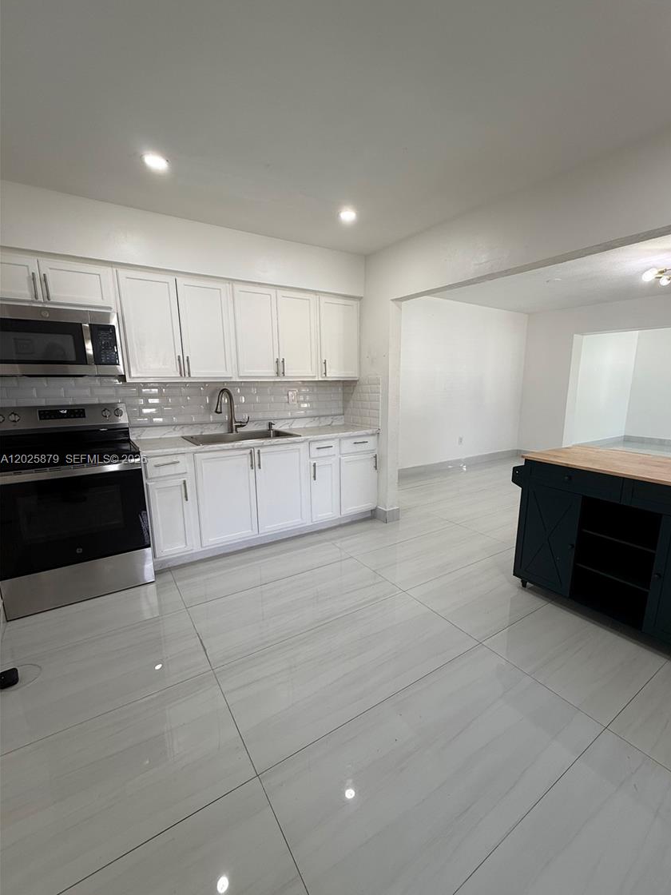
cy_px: 460
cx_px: 359
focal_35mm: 15
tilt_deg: -11.4
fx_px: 388
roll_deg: +0.0
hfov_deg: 81.6
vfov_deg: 98.1
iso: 80
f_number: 2.2
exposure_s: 1/120
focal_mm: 2.22
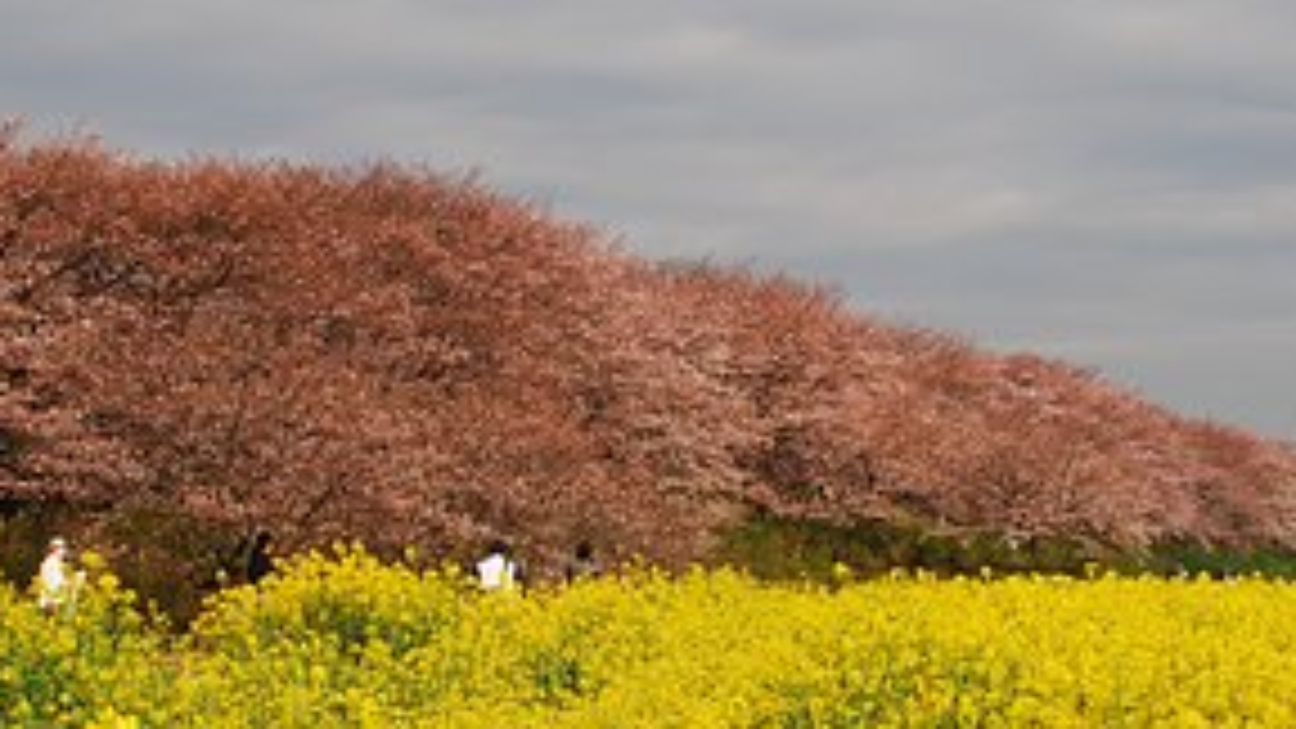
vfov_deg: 12.3
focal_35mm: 98
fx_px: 3365
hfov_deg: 21.7
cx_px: 896
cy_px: 524
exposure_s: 1/160
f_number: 11
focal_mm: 35
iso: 100
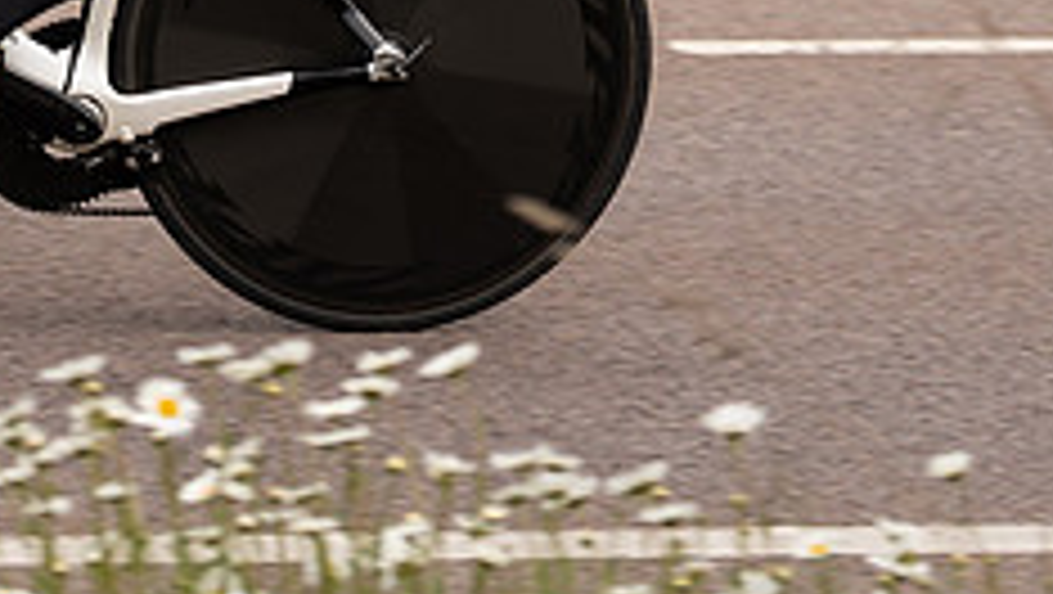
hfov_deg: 7.8
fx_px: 7600
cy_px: -669
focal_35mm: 272
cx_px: -525
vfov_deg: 4.4
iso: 125
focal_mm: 70
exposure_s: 1/800
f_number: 4
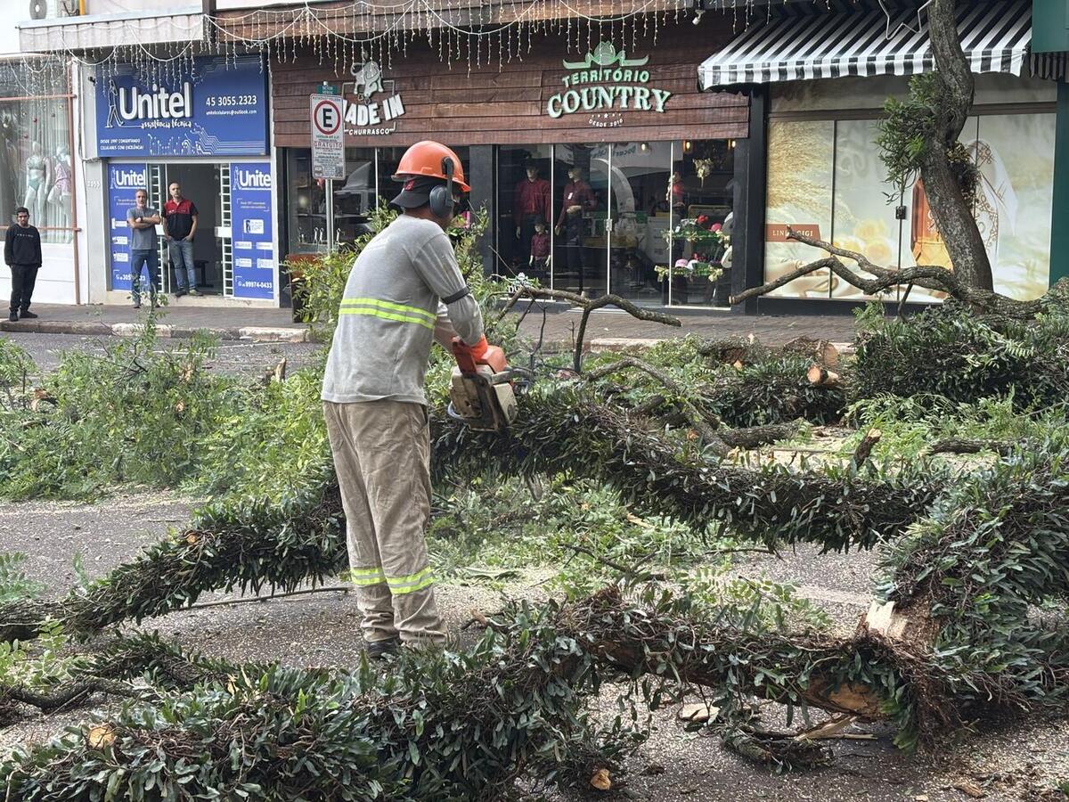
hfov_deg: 36.8
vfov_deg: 28.0
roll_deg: +0.0
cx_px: 534
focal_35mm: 52
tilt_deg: -6.7
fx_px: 1606
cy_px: 401
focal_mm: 5.96
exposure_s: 1/132
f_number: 1.6
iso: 25
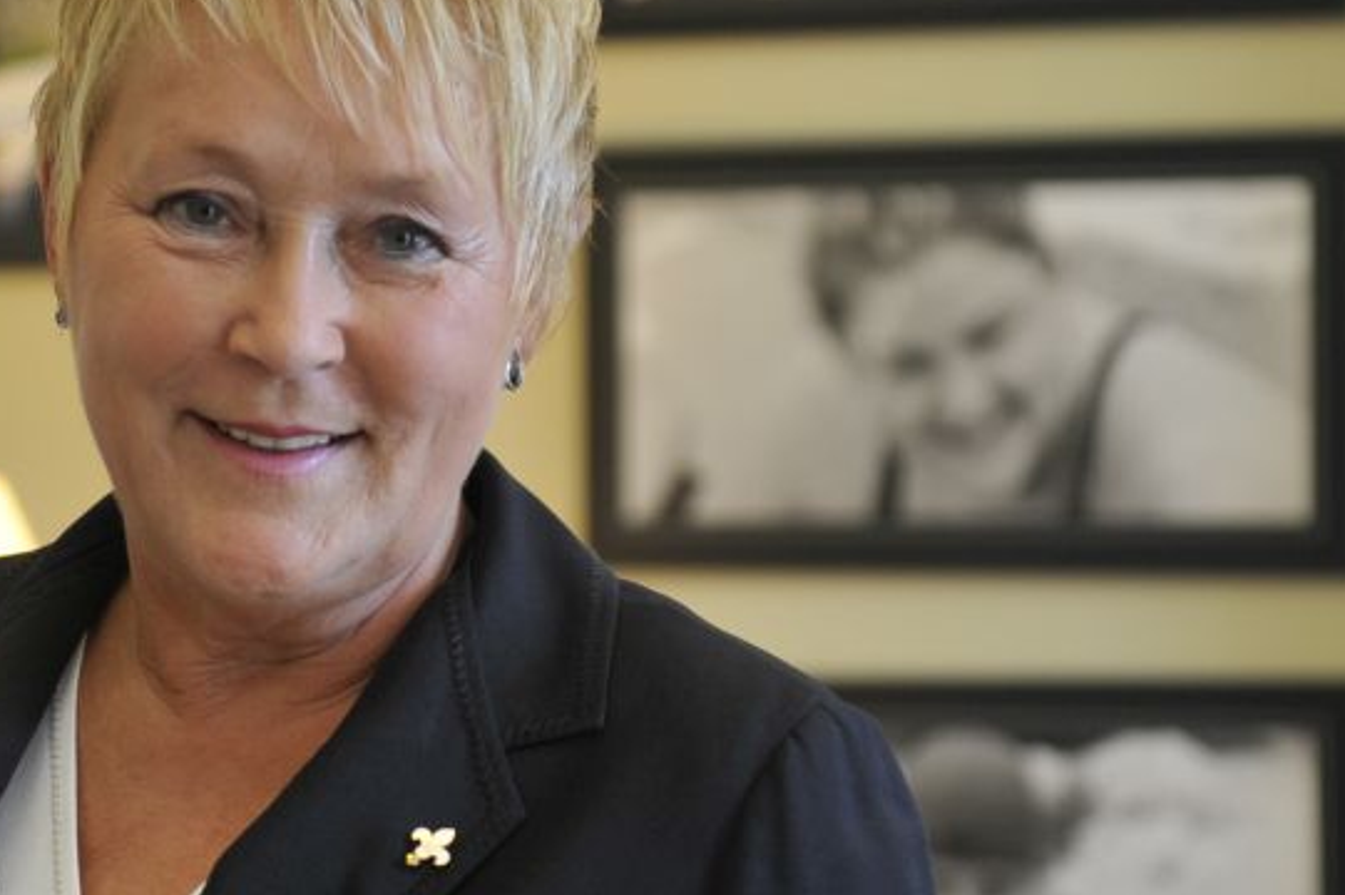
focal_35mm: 194
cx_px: 599
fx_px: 7243
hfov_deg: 10.6
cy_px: 547
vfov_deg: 7.1
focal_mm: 70
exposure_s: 1/125
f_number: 3.2
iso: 640
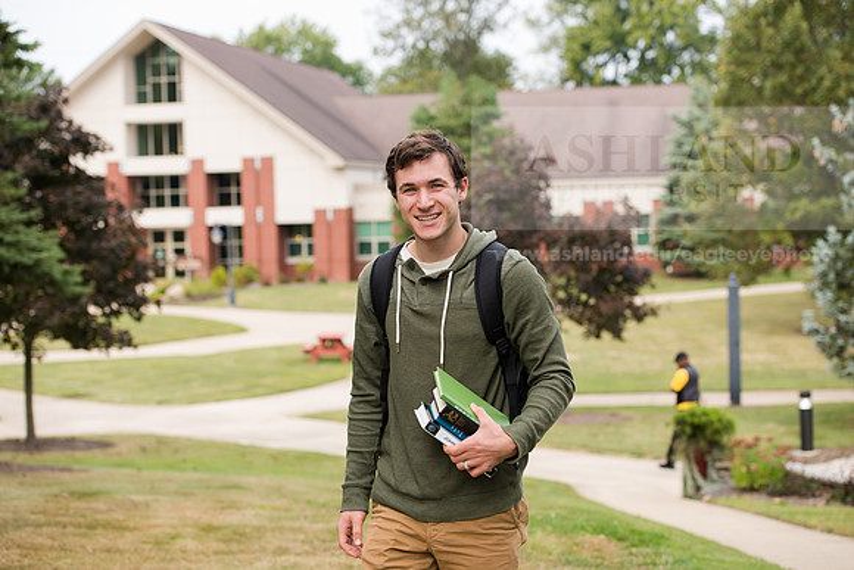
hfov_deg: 28.8
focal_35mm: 70
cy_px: 285
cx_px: 427
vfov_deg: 19.5
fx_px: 1661
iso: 250
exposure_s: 1/400
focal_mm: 70
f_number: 4.5
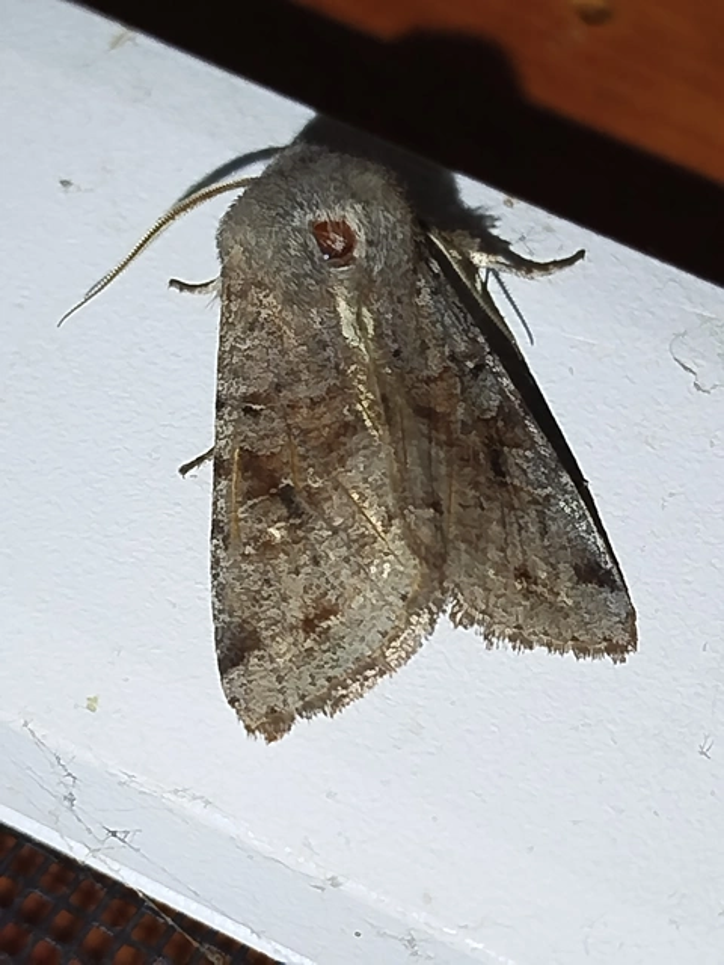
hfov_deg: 13.5
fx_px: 3068
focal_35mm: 110
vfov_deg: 17.9
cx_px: 362
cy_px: 482
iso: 100
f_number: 1.7
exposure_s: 1/50
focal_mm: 5.31
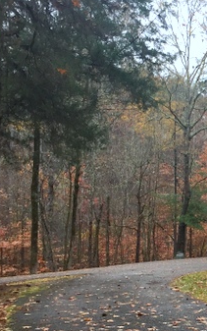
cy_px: 195
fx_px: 658
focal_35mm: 73
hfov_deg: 16.2
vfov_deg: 28.1
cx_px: 317
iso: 32
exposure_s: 1/148
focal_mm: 4.15
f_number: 2.2
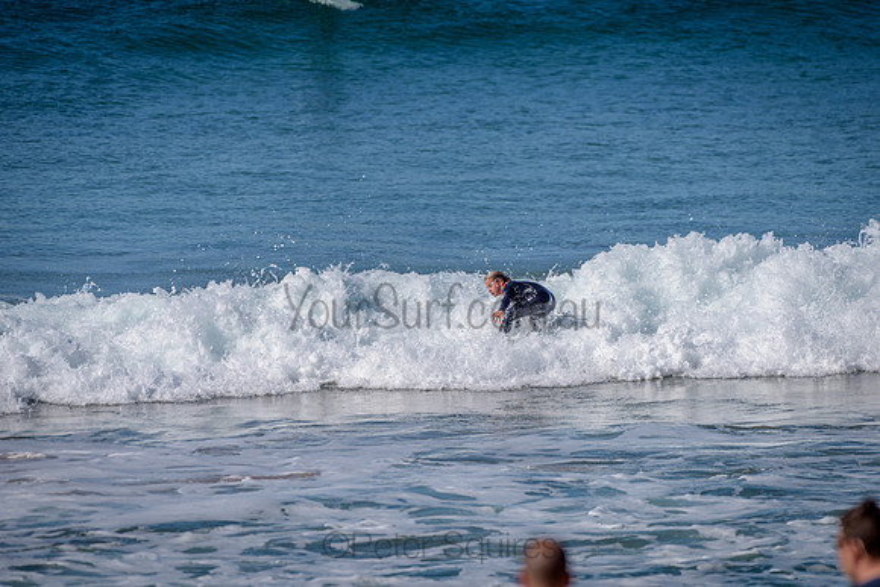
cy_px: 294
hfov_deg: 4.1
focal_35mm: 500
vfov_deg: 2.8
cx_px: 440
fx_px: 12225
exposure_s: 1/2000
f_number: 5.6
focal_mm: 500
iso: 110
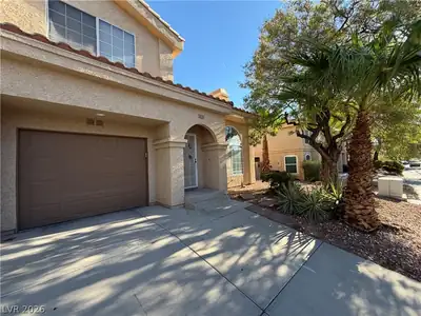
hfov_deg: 102.1
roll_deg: +2.8
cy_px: 158
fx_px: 170
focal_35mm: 14
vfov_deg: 85.7
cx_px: 210
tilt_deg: +2.6
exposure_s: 1/374
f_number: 2.2
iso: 50
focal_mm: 2.22
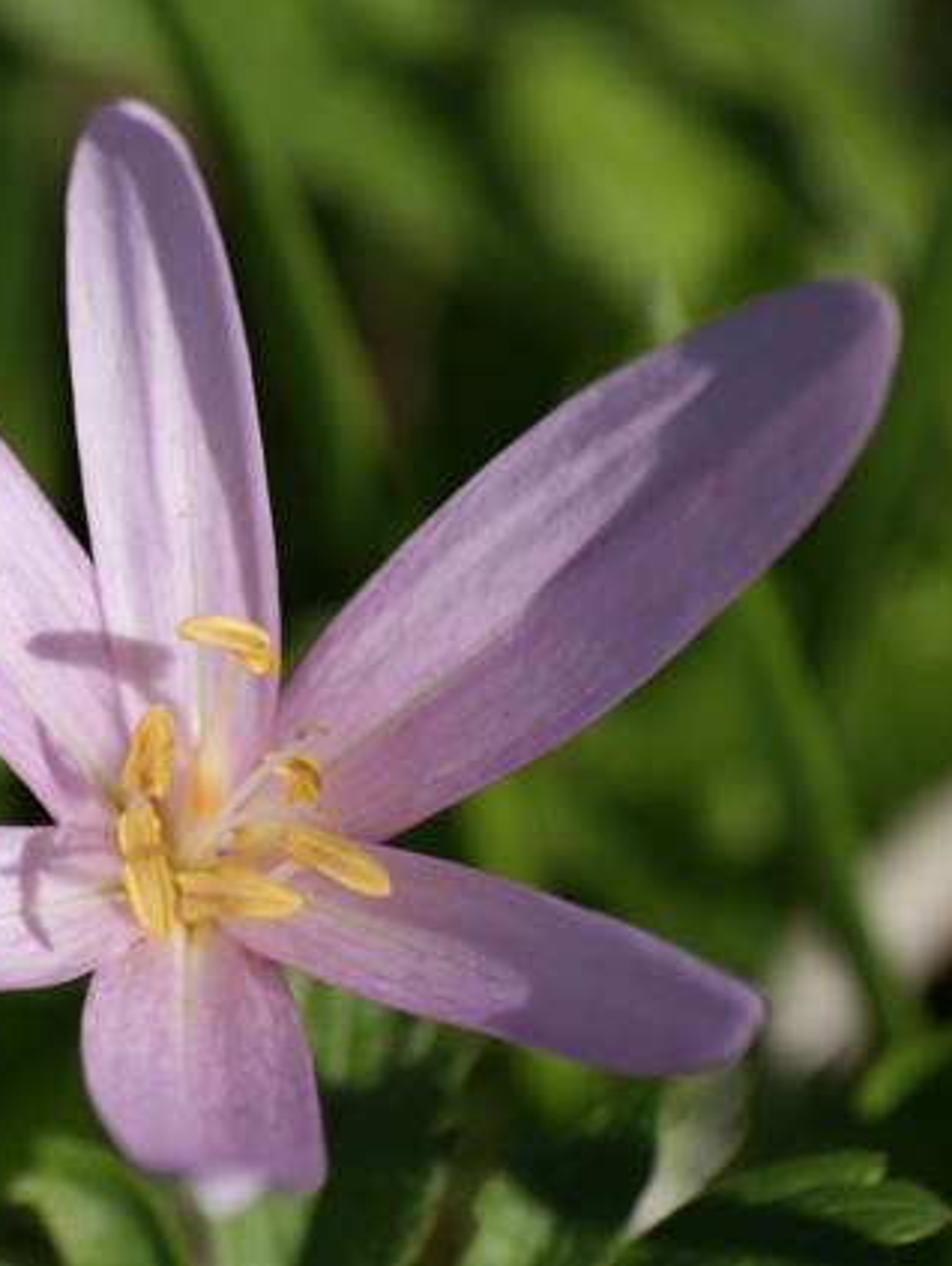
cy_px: 632
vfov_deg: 3.2
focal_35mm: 610
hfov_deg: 2.4
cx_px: 198
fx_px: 22334
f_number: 8
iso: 100
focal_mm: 280
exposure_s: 1/500
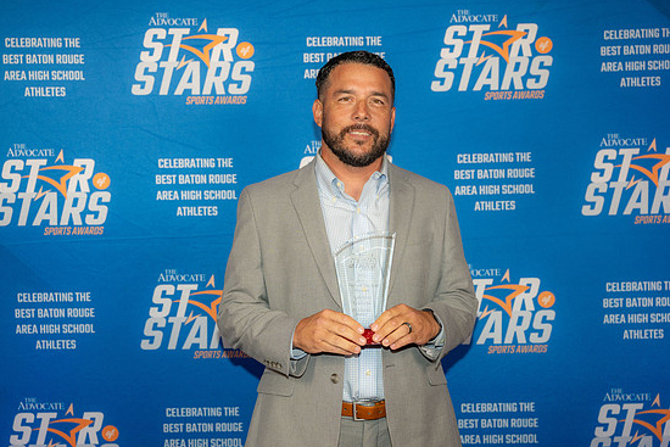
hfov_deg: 34.5
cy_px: 231
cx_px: 326
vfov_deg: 23.4
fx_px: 1080
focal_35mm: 58
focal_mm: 55
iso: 320
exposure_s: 1/125
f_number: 4
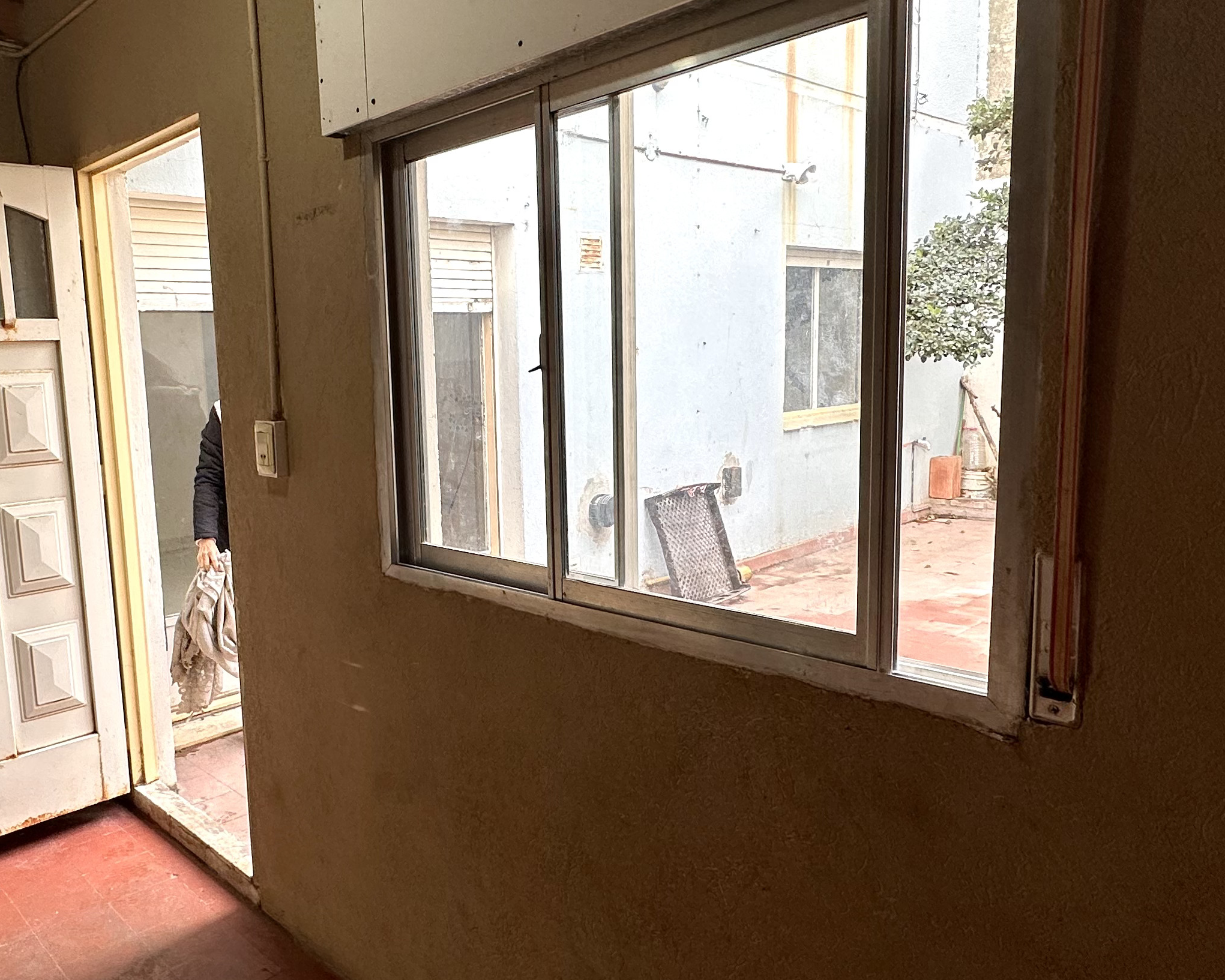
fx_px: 979
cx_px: 429
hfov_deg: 62.8
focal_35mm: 27
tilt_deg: -8.1
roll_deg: +1.9
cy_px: 504
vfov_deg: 53.2
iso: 40
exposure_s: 1/99
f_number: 2.2
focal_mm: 2.22
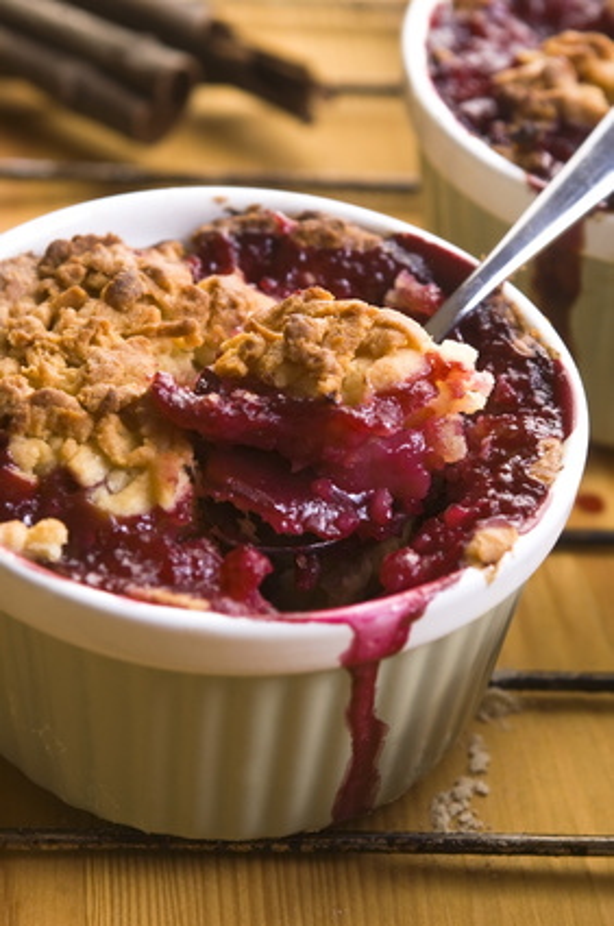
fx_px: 2695
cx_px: 307
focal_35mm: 105
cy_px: 463
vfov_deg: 19.5
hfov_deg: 13.0
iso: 200
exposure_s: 1/320
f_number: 6.3
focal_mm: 70
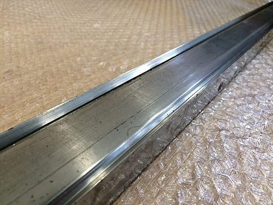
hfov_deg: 61.7
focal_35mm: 29
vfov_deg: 48.2
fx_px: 229
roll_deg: -8.5
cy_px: 102
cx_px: 136
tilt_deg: -34.9
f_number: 2.2
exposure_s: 1/30
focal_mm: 4.15
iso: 32
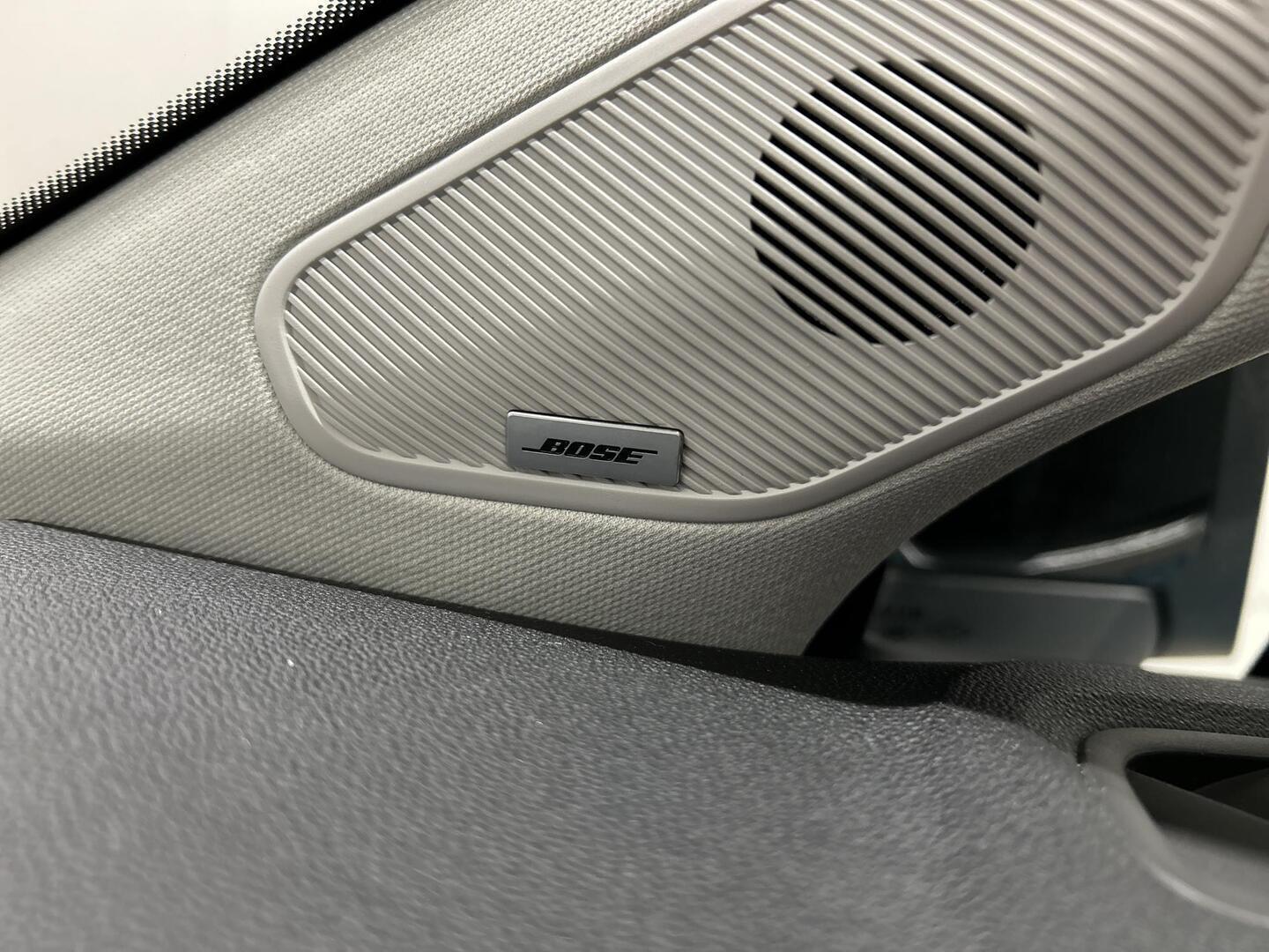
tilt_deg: -14.3
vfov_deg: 53.1
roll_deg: -5.2
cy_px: 476
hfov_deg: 67.3
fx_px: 953
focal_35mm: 26
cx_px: 634
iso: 200
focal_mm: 5.7
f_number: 1.5
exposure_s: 1/50
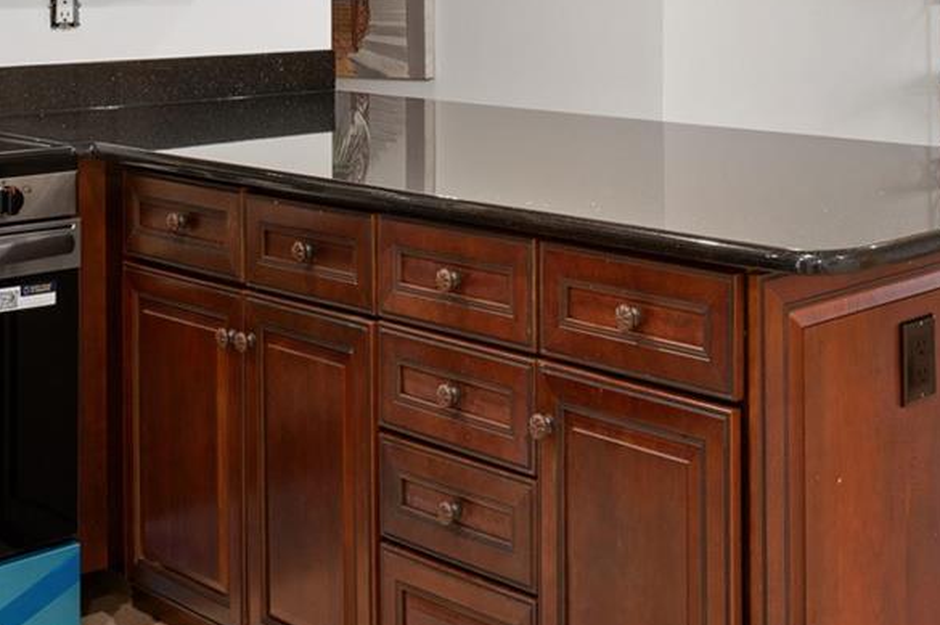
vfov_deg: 22.2
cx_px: 975
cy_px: -56
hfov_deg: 31.6
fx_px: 1507
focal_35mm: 58
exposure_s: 1/2.5
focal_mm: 16.5
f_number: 9
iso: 400
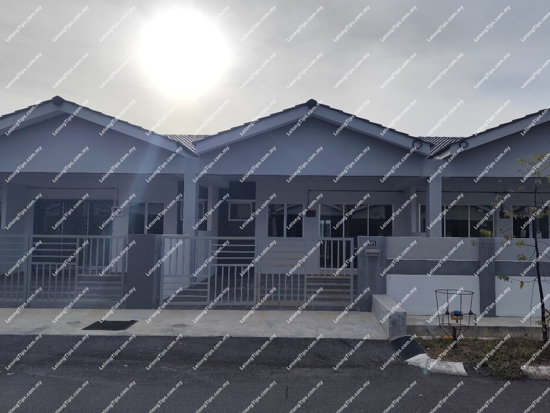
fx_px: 366
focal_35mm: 23
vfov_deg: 58.9
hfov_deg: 73.9
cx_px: 275
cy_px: 206
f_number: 1.65
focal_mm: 6.14
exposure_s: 1/2847
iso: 50
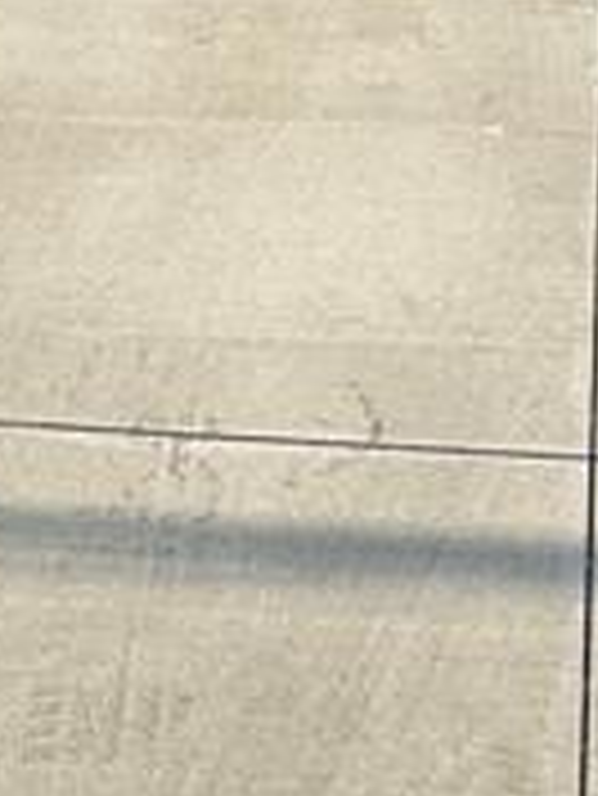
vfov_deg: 19.9
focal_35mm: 81
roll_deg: +0.8
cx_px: 364
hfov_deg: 18.2
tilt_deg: -9.1
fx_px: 1863
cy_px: -490
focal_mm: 2.22
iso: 50
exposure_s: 1/2770
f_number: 2.2
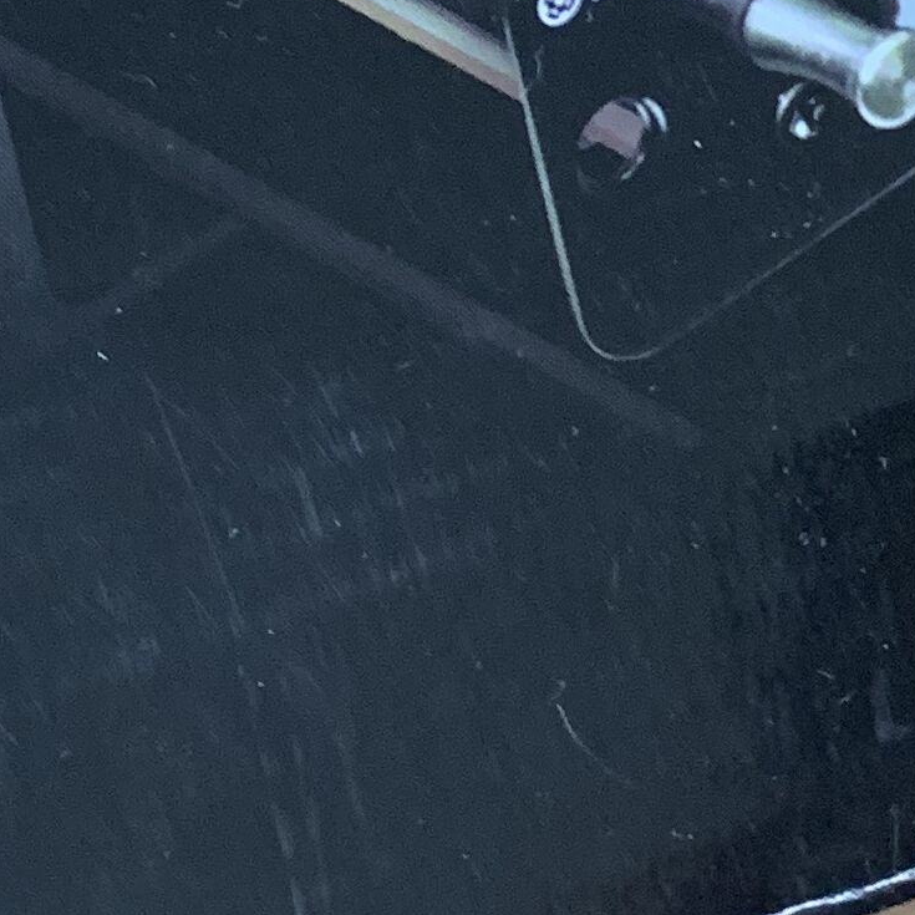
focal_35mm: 126
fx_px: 3768
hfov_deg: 13.3
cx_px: 1220
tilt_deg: -72.9
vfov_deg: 13.1
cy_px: -437
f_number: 1.8
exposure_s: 1/60
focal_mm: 4.25
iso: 320
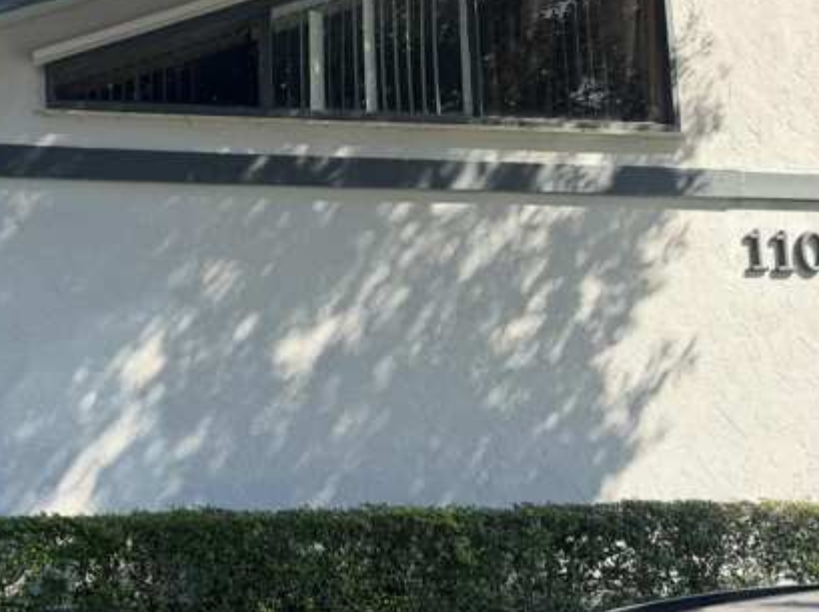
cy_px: 236
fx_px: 1111
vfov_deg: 30.7
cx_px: 104
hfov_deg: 38.1
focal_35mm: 47
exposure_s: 1/1855
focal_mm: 6.76
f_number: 1.78
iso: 80
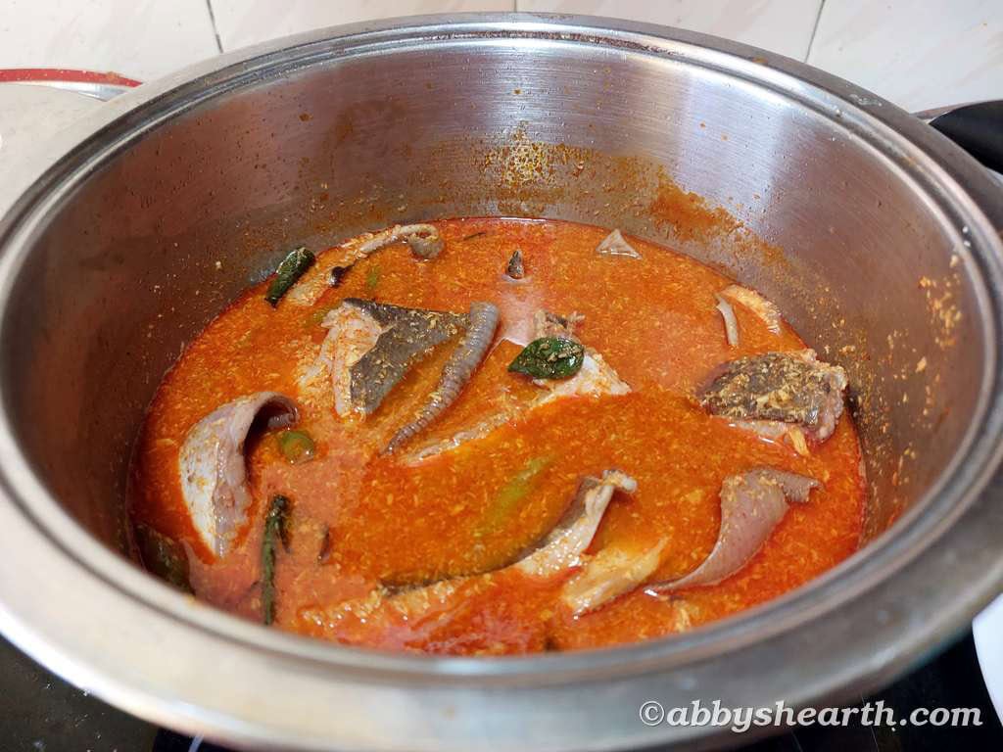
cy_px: 376
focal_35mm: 24
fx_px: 695
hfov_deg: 71.6
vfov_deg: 56.8
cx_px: 502
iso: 400
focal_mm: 5.2
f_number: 1.8
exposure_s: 1/50
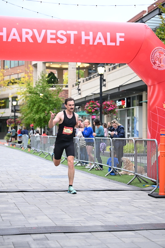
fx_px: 481
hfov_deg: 19.5
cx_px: 82
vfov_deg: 28.8
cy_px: 124
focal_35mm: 70
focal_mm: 70
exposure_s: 1/800
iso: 1600
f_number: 2.8
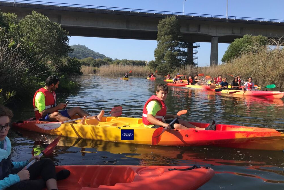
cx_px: 140
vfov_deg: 43.5
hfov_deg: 61.9
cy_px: 81
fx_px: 237
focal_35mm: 30
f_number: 1.8
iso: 20
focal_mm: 3.99
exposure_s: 1/1709
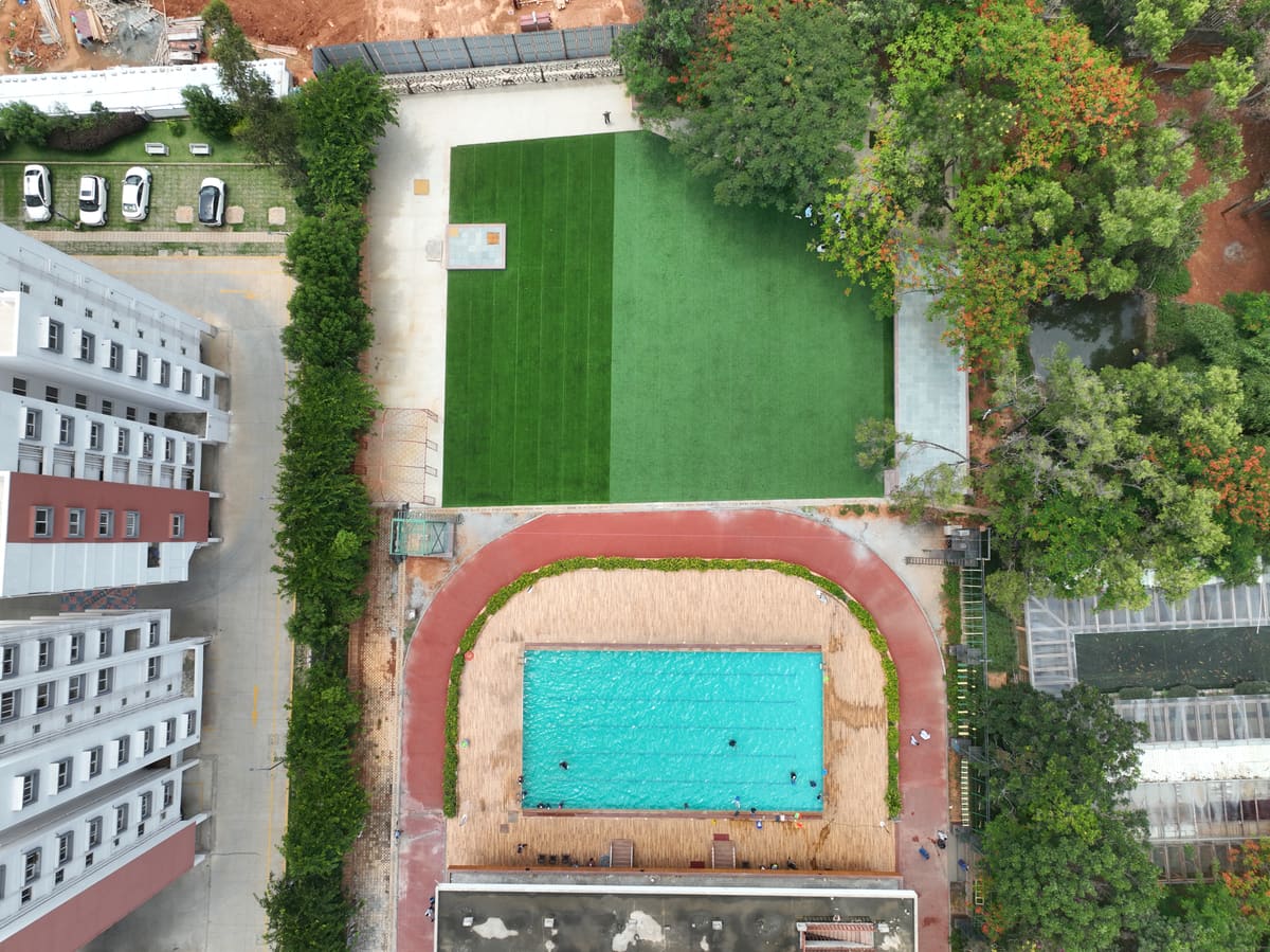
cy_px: 476
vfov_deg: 56.8
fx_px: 880
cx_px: 635
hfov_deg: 71.6
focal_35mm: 24
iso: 100
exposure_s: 1/800
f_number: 2.8
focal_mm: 12.29
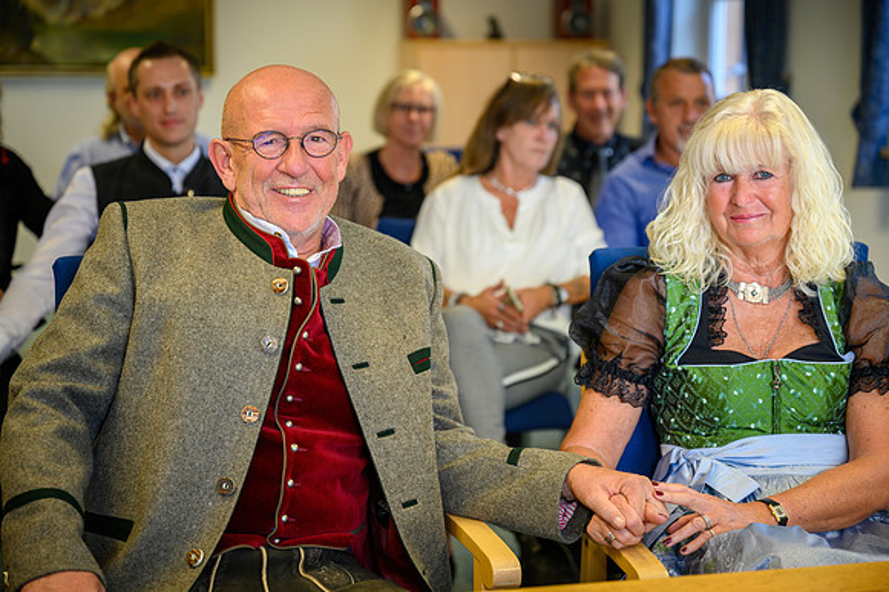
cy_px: 296
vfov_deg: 19.4
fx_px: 1728
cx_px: 444
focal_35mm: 70
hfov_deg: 28.9
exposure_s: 1/160
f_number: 3.2
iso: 500
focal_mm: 70
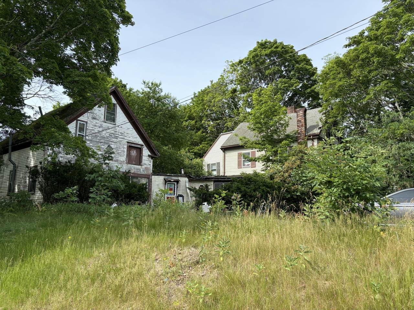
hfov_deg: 67.3
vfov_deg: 53.1
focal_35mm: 26
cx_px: 207
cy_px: 155
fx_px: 311
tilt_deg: +11.4
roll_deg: -0.5
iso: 50
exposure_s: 1/1626
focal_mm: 5.96
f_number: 1.6
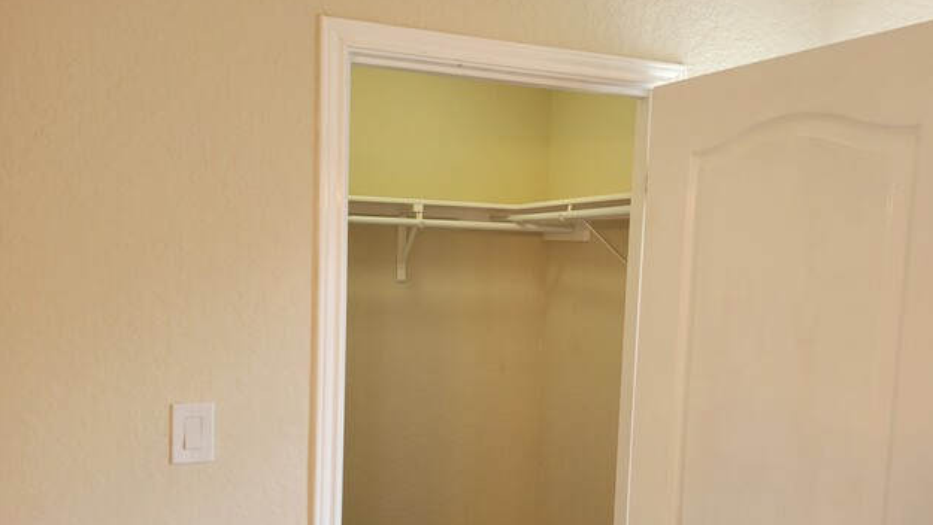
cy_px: 315
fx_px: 718
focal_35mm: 29
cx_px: 475
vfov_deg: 40.0
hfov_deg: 66.0
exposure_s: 1/120
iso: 160
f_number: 1.8
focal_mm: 5.4
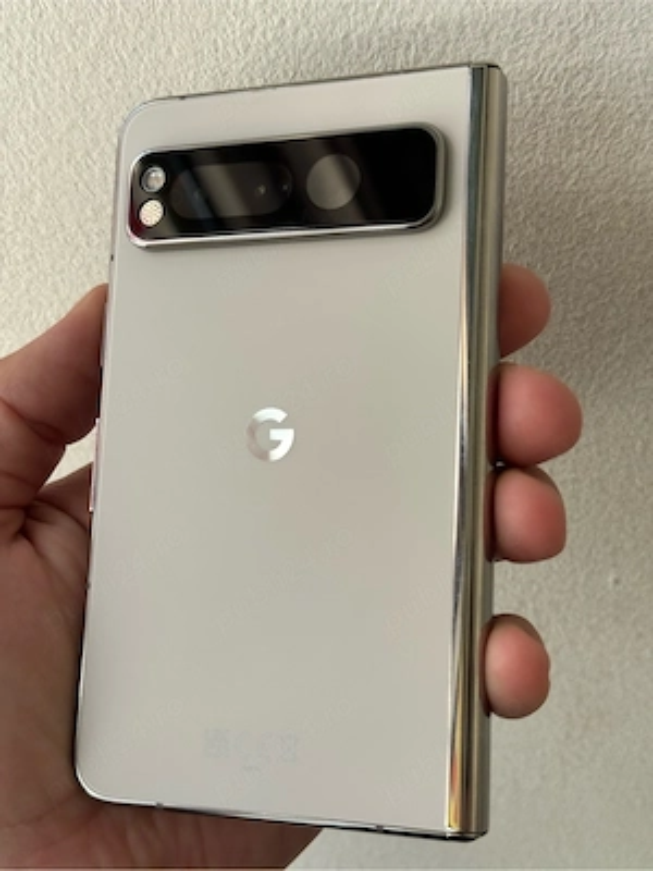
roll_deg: -1.4
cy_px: 436
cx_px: 326
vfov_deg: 39.7
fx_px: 1207
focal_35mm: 48
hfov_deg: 30.3
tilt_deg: -35.7
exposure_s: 1/159
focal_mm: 6.76
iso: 80
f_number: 1.78
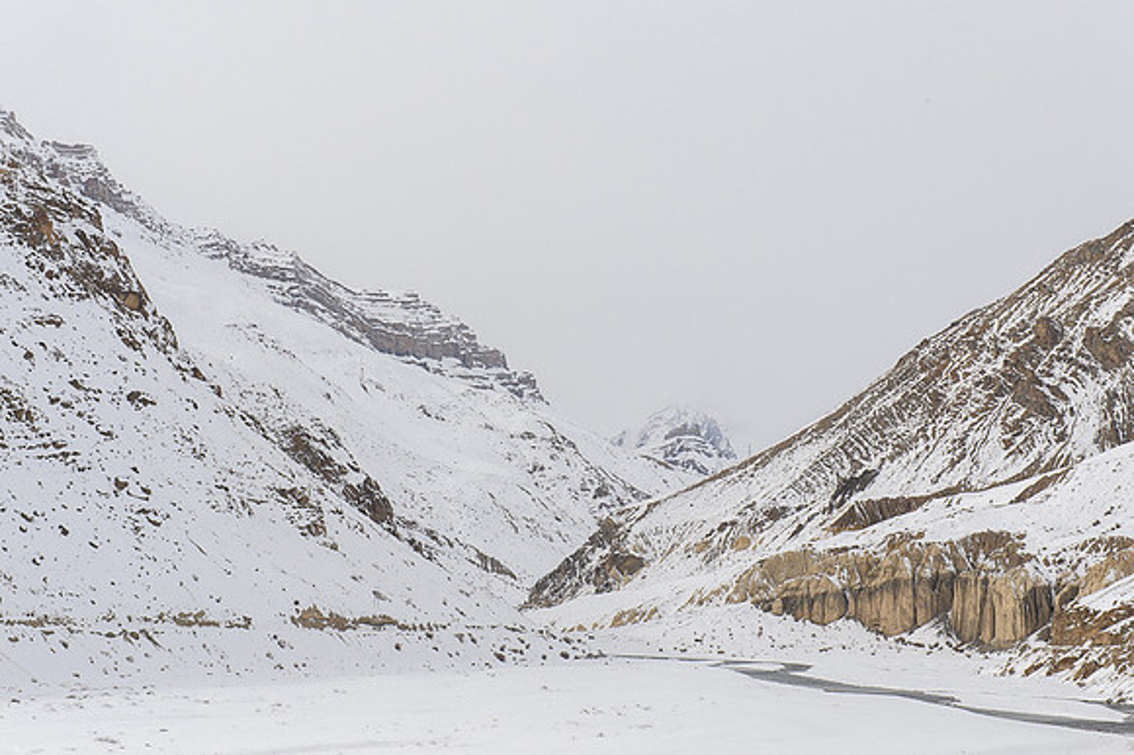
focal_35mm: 66
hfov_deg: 30.5
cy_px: 378
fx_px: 2078
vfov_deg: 20.6
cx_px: 567
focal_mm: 66
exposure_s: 1/2000
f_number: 14
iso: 800
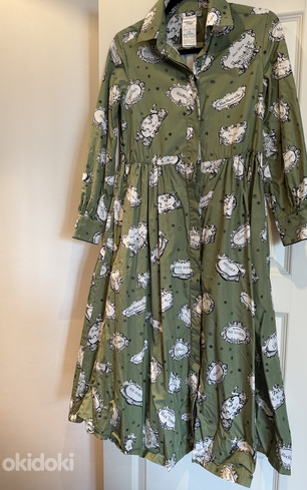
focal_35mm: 26
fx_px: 348
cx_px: 162
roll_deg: -0.4
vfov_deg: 70.4
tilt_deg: -6.2
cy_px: 247
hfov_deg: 47.6
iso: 160
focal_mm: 6.76
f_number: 1.78
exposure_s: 1/50
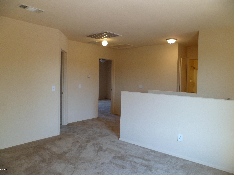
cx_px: 117
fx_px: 176
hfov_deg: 67.3
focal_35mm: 26
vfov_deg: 53.1
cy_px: 88
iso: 100
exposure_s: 1/60
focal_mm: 4.9
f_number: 3.3
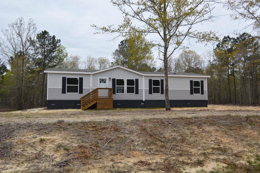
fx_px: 217
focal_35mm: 30
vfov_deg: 43.6
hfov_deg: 61.9
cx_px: 130
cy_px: 86
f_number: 8
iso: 100
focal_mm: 20
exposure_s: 1/250
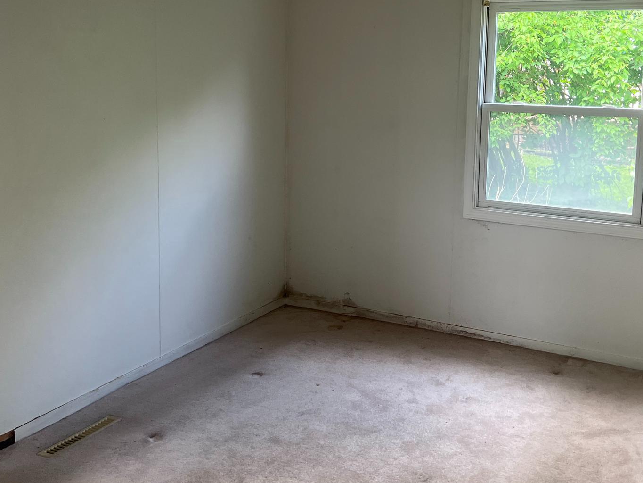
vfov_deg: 36.5
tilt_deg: -4.5
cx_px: 377
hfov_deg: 47.6
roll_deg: -2.0
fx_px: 724
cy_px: 164
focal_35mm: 39
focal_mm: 5.7
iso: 125
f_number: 1.5
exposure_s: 1/117
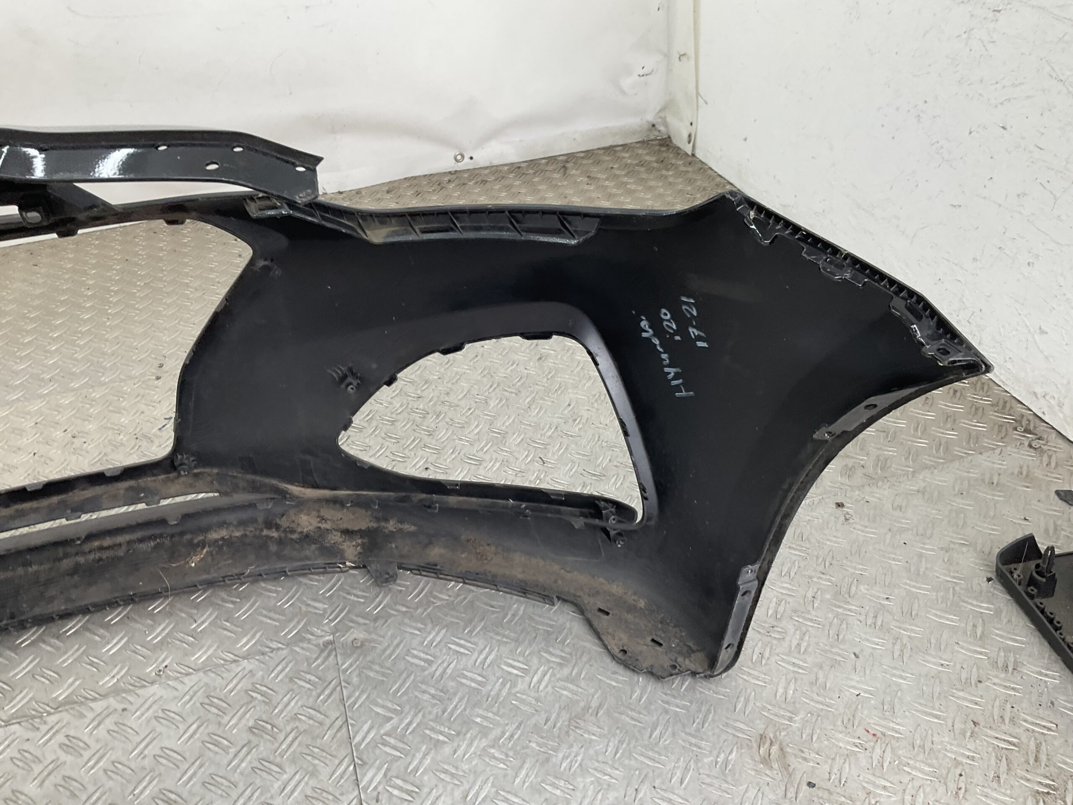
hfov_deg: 61.7
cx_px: 536
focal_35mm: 29
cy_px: 402
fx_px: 899
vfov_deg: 48.2
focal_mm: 3
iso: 25
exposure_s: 1/120
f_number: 1.8
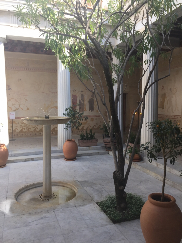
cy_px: 122
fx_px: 203
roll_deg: -0.9
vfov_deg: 61.7
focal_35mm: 29
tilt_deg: -4.8
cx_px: 91
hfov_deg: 48.2
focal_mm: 4.15
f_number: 2.2
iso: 32
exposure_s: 1/370
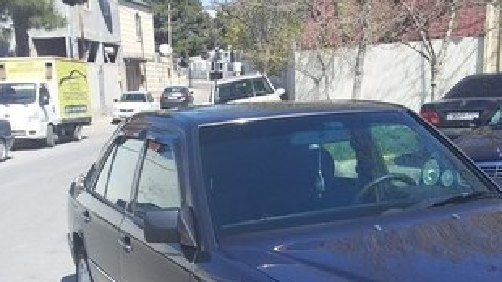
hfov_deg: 38.5
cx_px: 235
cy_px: 316
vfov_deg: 21.0
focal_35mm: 54
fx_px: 718
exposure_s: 1/824
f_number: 2.2
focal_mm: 3.3
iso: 40
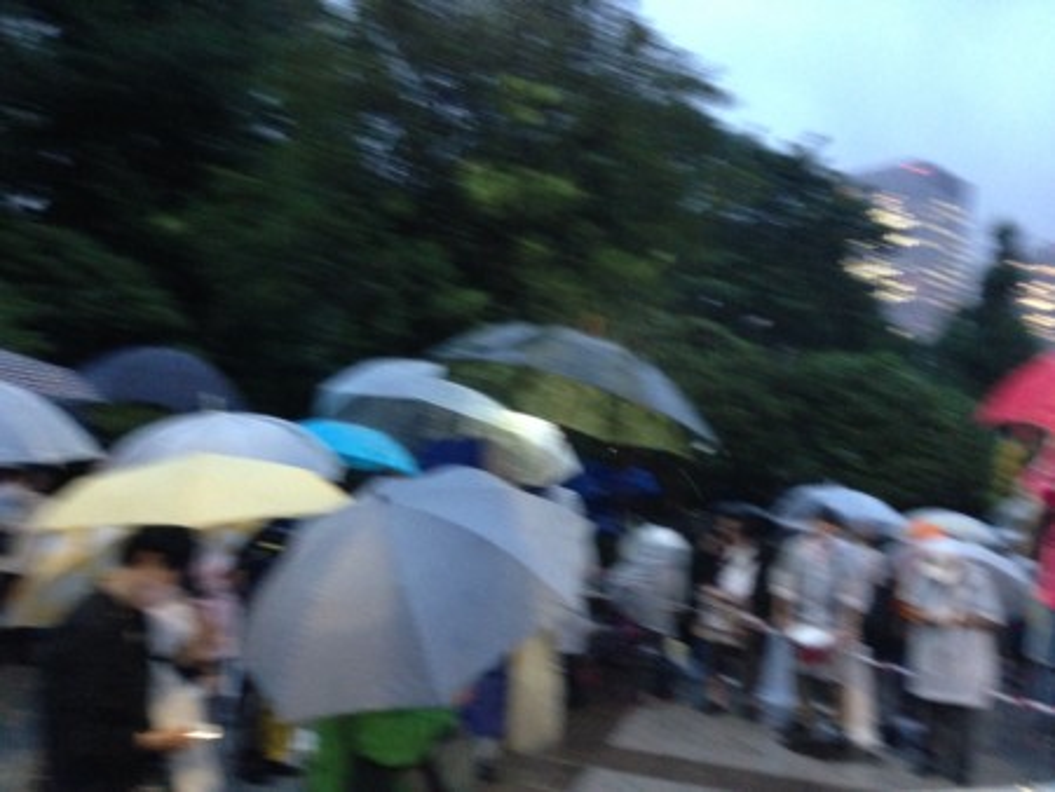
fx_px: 1006
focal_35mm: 33
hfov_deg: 55.3
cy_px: 396
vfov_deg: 43.0
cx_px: 528
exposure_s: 1/15
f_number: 2.4
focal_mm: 4.13
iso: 400
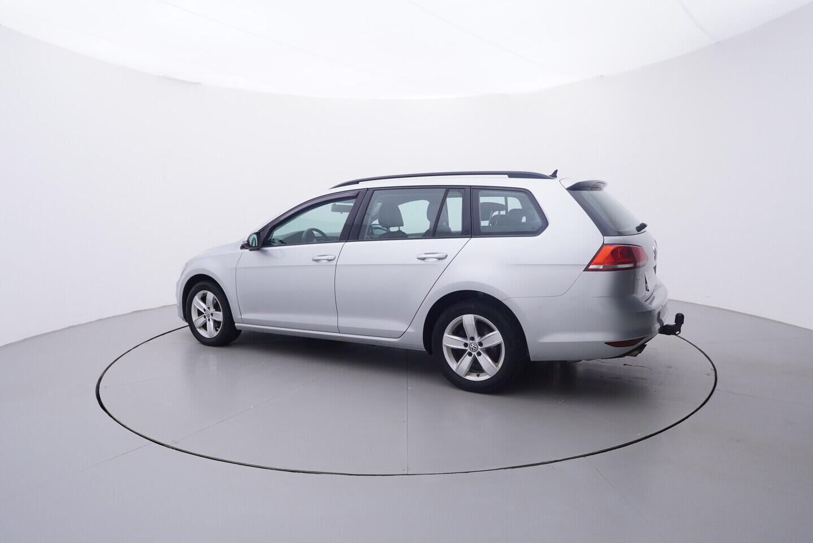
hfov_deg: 77.3
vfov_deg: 56.2
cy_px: 272
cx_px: 406
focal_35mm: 22
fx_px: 508
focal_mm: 15
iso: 200
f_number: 5
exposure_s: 1/80
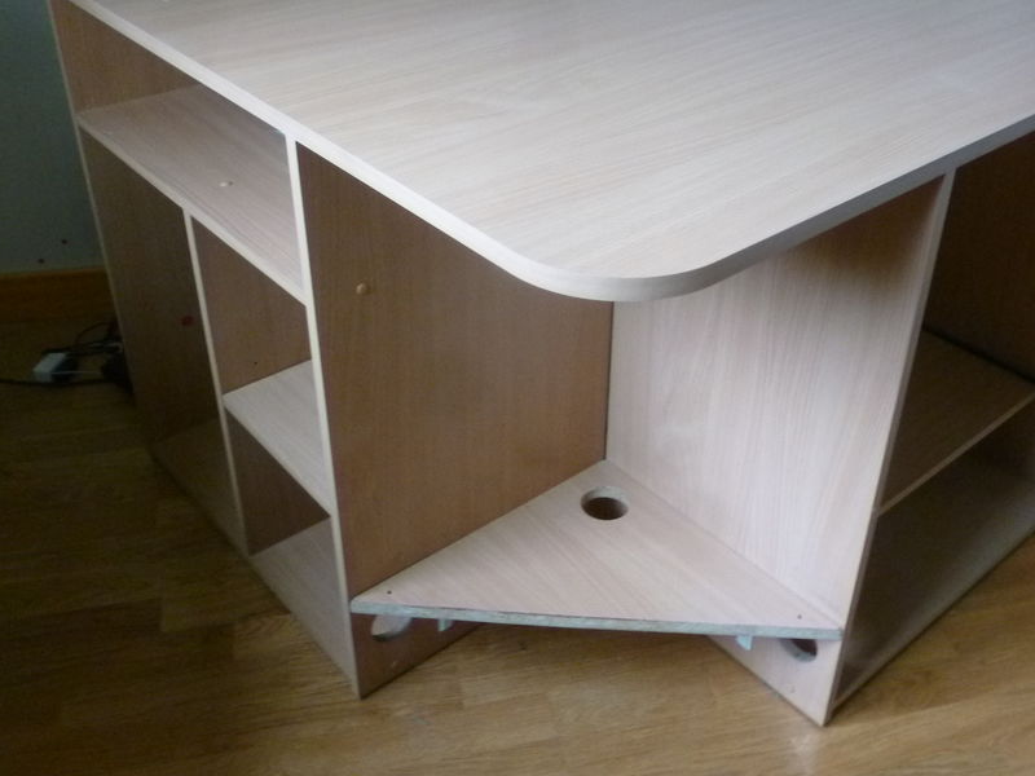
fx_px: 1046
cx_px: 605
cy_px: 309
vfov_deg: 40.5
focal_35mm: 35
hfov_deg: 52.4
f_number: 3.3
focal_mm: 5
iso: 400
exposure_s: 1/20
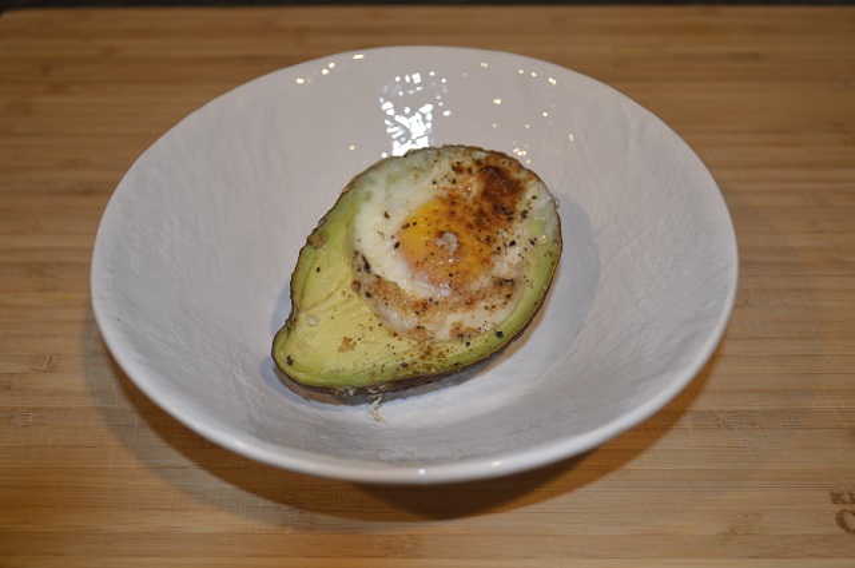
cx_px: 428
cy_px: 284
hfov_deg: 43.7
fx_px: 1067
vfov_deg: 29.8
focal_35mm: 45
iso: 320
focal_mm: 30
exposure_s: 1/30
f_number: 4.5
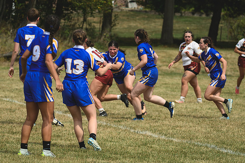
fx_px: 2551
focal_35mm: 375
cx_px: 122
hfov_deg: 5.5
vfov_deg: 3.7
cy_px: 82
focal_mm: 250
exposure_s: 1/1000
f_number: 5.6
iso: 110
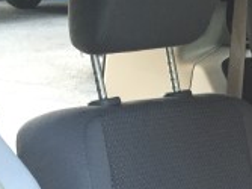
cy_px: 286
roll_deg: -4.3
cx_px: 391
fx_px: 807
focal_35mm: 111
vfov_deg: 12.6
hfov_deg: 16.1
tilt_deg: -22.6
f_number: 2.2
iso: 40
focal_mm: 4.15
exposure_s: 1/30
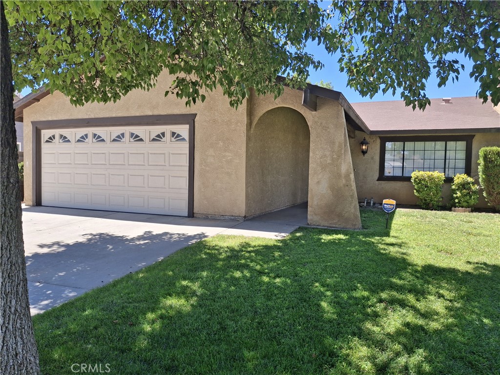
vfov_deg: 54.9
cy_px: 188
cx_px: 250
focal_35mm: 25
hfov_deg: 69.4
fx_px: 361
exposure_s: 1/806
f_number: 1.8
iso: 32
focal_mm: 4.69
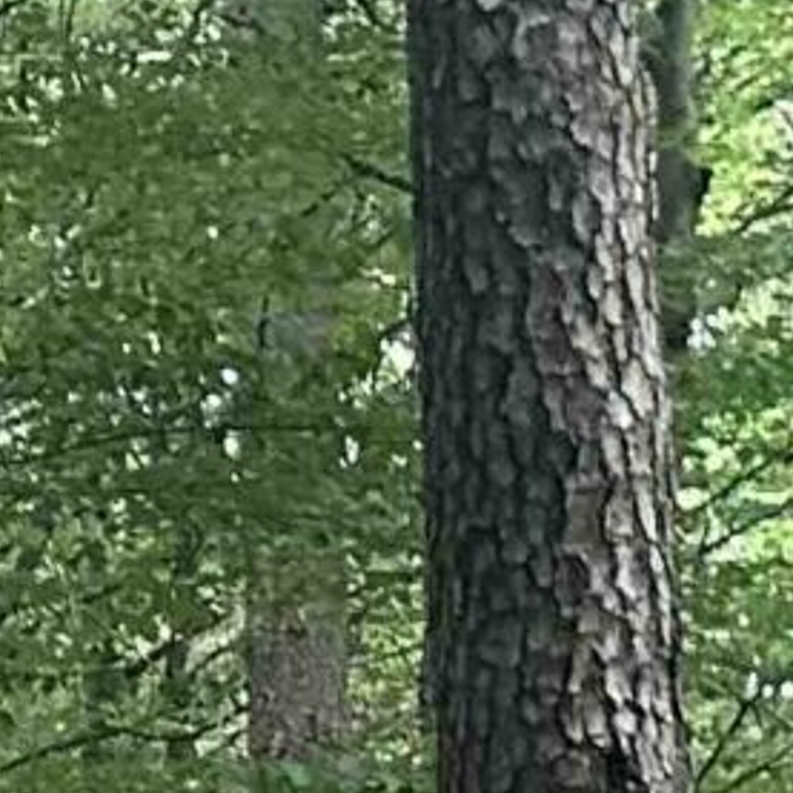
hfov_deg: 6.7
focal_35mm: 196
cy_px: 2259
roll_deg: +1.3
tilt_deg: +0.9
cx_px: -2542
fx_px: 5080
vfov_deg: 7.9
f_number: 1.78
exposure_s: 1/60
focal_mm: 6.86
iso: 400
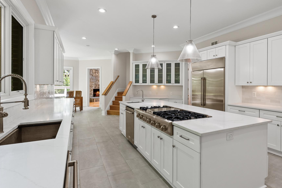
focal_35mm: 19
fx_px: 149
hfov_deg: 86.7
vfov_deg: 64.4
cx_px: 153
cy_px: 84
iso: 800
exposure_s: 1/25
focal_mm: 16
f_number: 6.3
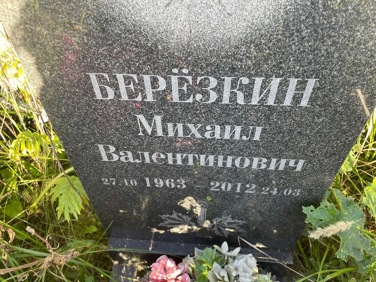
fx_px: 282
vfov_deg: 53.1
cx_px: 188
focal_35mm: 26
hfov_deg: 67.3
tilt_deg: -46.4
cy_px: 141
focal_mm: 4.2
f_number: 1.6
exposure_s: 1/121
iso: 50
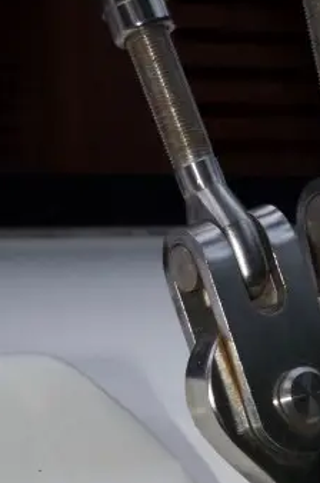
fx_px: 1432
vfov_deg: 19.0
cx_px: 339
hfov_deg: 12.6
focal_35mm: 107
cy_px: 366
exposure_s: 1/60
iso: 800
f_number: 5.6
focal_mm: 20
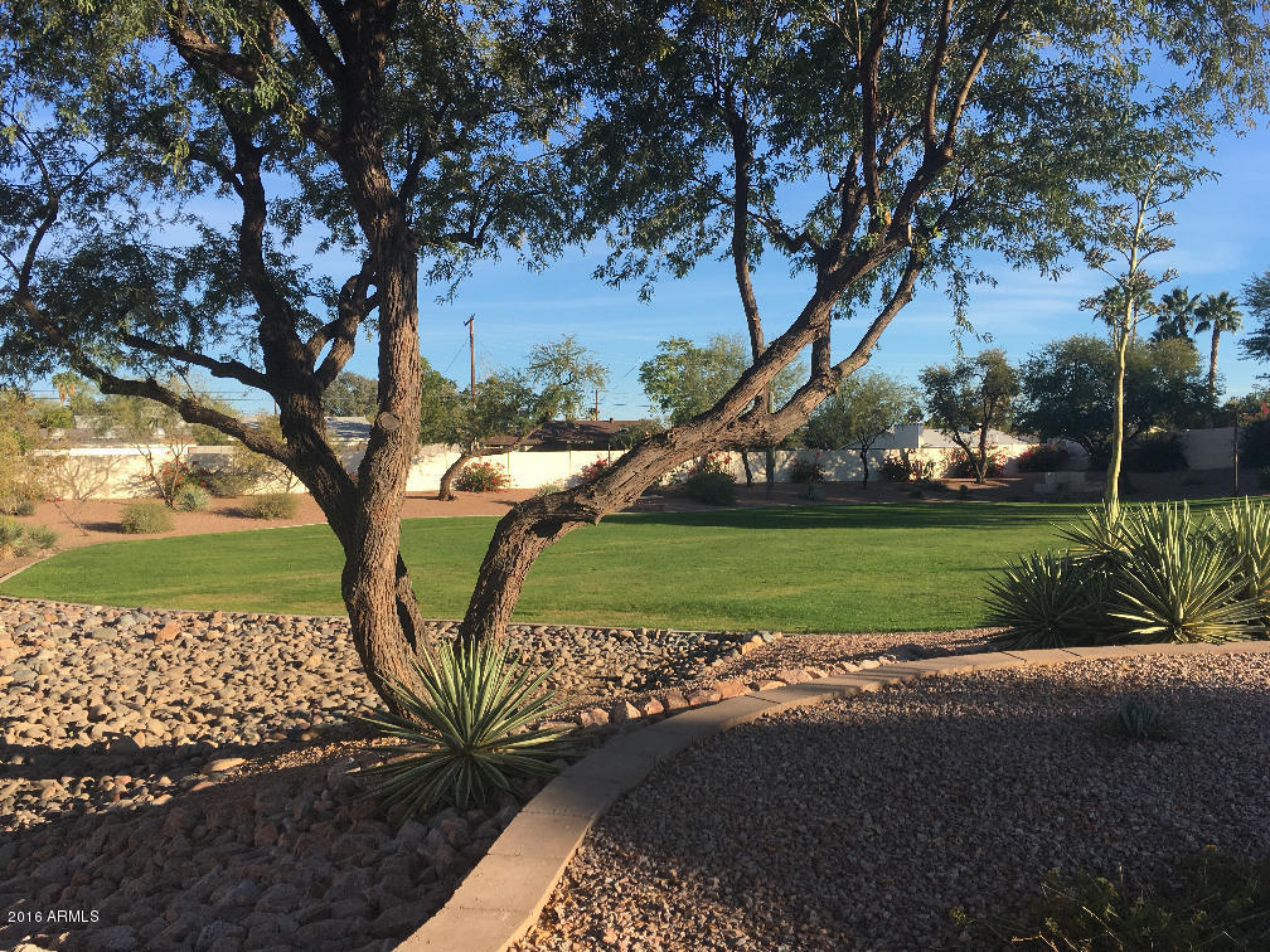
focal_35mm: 29
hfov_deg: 61.7
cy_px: 476
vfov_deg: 48.2
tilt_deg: -0.9
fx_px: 1064
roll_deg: +1.4
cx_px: 635
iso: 25
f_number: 2.2
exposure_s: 1/999
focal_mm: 4.15
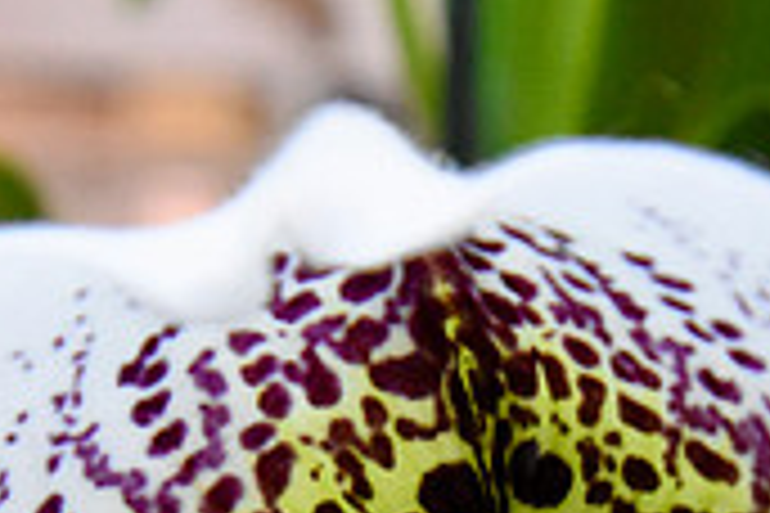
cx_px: 491
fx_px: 4128
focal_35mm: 193
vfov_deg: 7.0
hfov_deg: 10.7
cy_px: 862
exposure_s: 1/180
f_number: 6.7
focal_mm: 38
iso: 5000
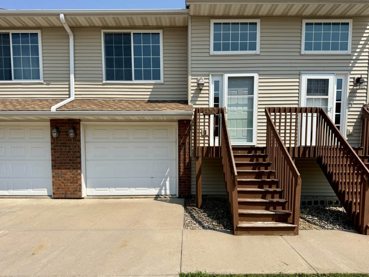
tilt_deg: +4.6
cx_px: 184
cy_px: 138
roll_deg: +0.0
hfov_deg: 71.6
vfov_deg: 56.8
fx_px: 256
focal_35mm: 24
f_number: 1.78
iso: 80
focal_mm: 6.76
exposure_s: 1/5714
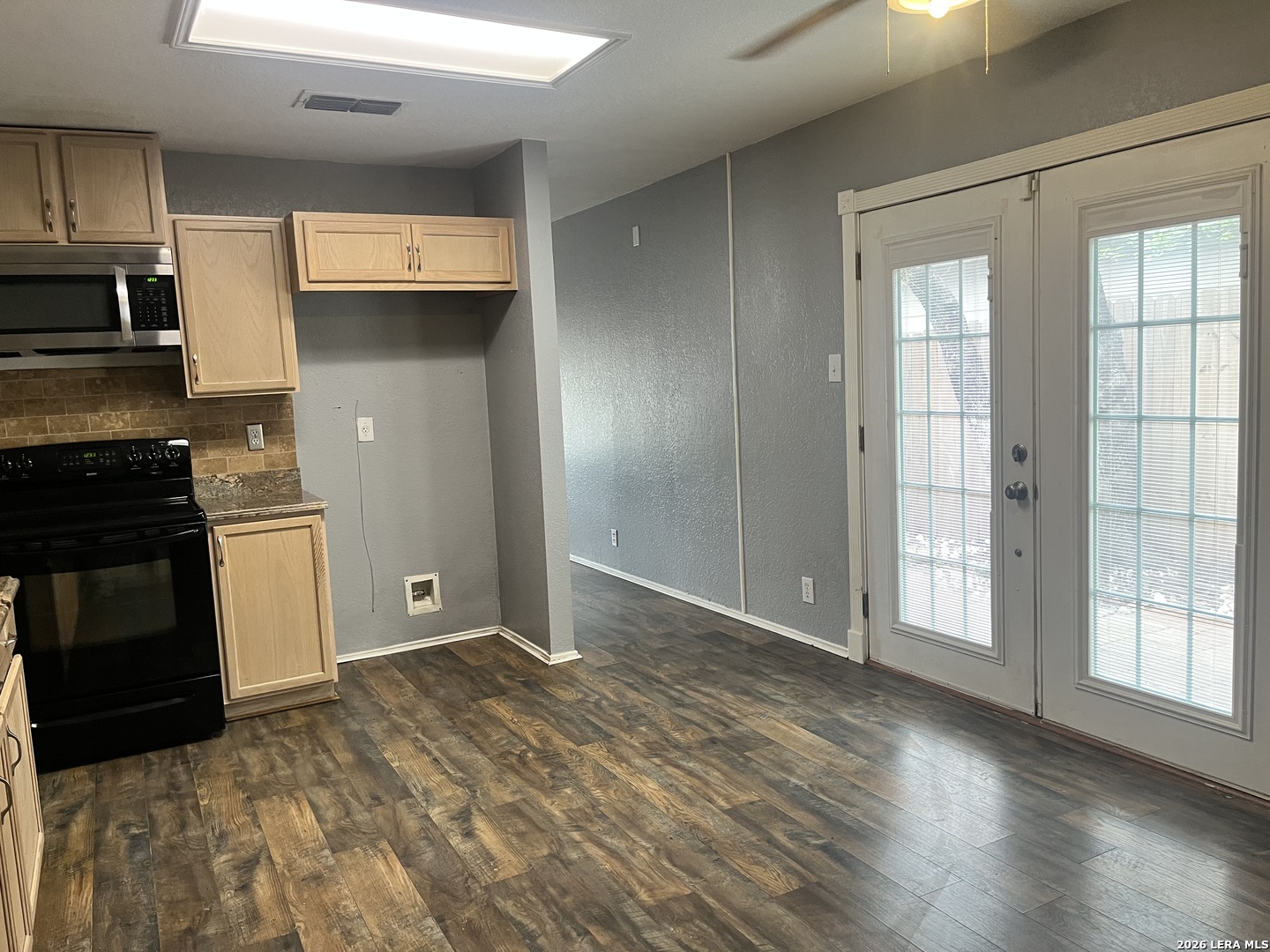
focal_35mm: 26
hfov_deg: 67.3
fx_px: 954
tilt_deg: -5.0
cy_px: 476
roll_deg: +2.4
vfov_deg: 53.1
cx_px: 635
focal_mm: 5.1
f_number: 1.6
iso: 125
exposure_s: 1/60
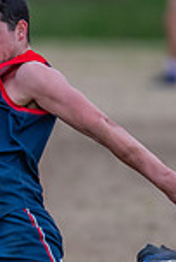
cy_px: 159
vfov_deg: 1.2
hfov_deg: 0.8
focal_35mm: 1726
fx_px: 12599
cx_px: -9
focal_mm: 300
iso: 1100
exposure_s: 1/2000
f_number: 2.8
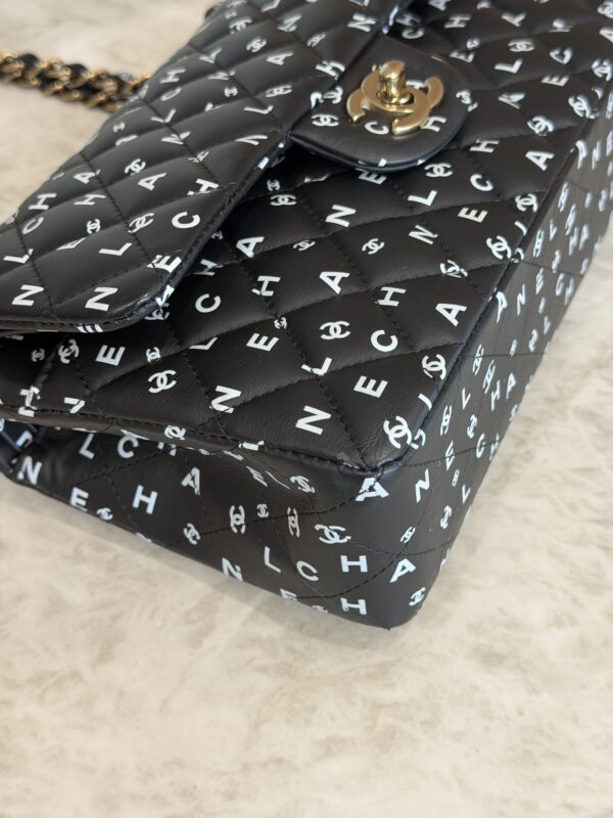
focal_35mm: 48
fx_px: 1133
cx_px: 306
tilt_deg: -48.2
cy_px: 409
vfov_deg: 39.7
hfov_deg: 30.3
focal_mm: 6.76
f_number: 1.78
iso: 125
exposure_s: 1/60
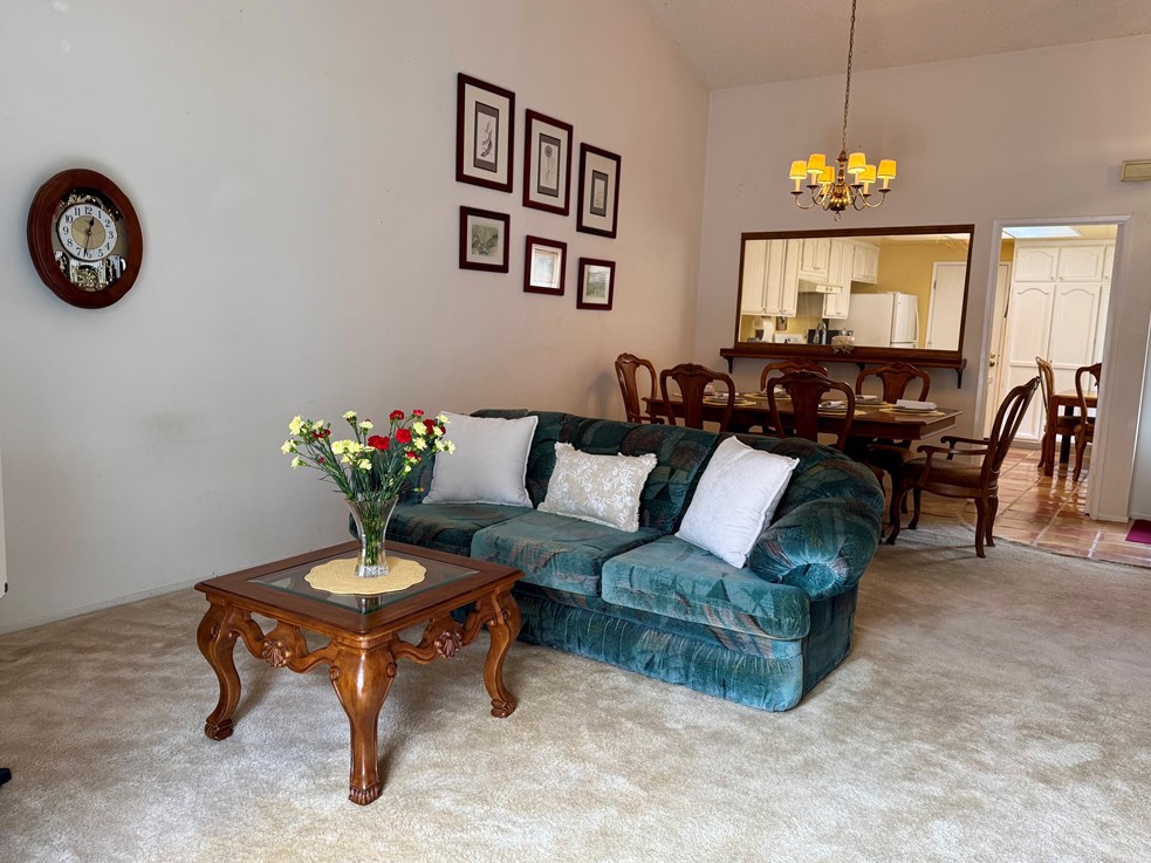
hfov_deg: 69.4
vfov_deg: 54.9
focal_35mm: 25
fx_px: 831
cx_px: 582
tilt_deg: -8.9
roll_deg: -3.1
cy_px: 440
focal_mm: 6.76
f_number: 1.78
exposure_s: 1/120
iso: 125
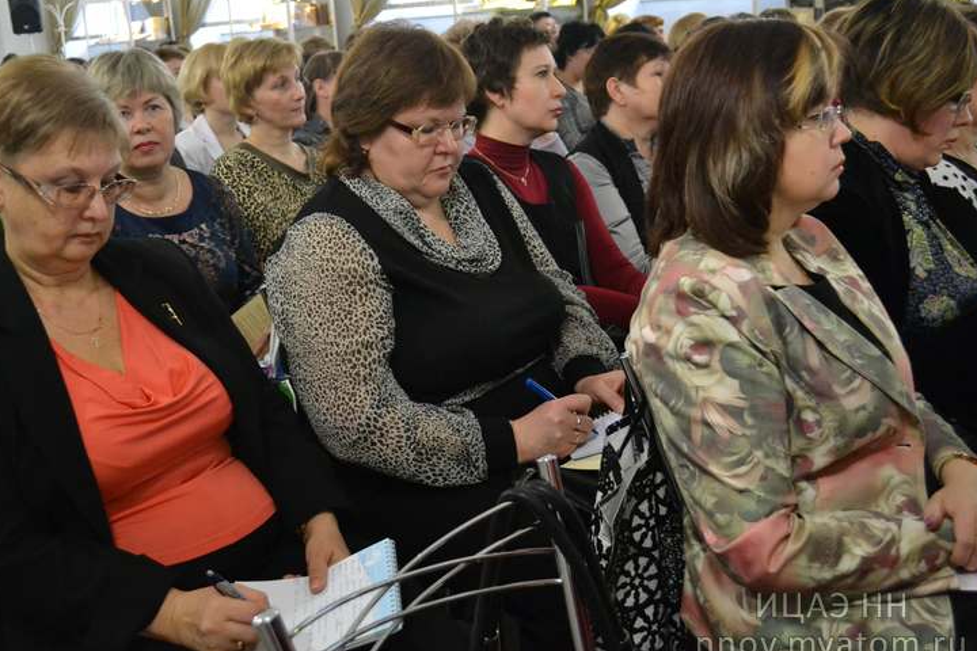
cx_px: 446
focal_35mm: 40
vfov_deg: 33.4
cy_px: 309
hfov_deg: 48.4
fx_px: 1085
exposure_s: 1/60
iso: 2800
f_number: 4
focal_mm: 24
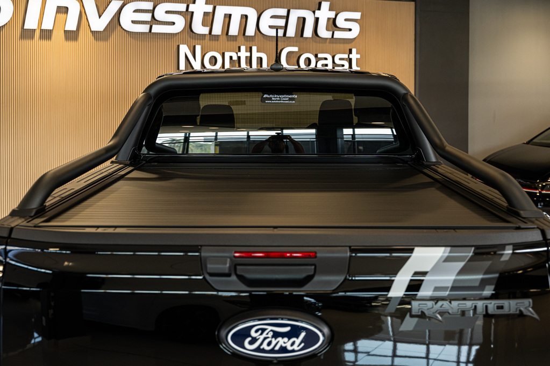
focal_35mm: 41
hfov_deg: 47.4
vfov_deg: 32.6
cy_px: 183
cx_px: 275
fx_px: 626
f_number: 4
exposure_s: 1/160
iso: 500
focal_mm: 41
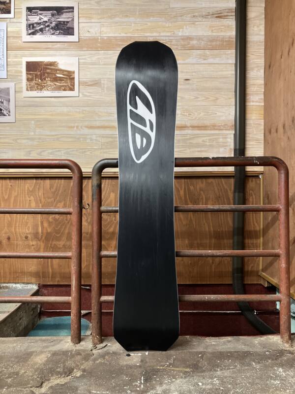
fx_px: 318
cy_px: 197
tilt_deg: +0.6
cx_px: 148
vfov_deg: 63.4
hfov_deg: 49.7
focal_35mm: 28
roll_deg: -0.5
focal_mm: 3.99
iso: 125
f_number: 1.8
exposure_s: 1/50
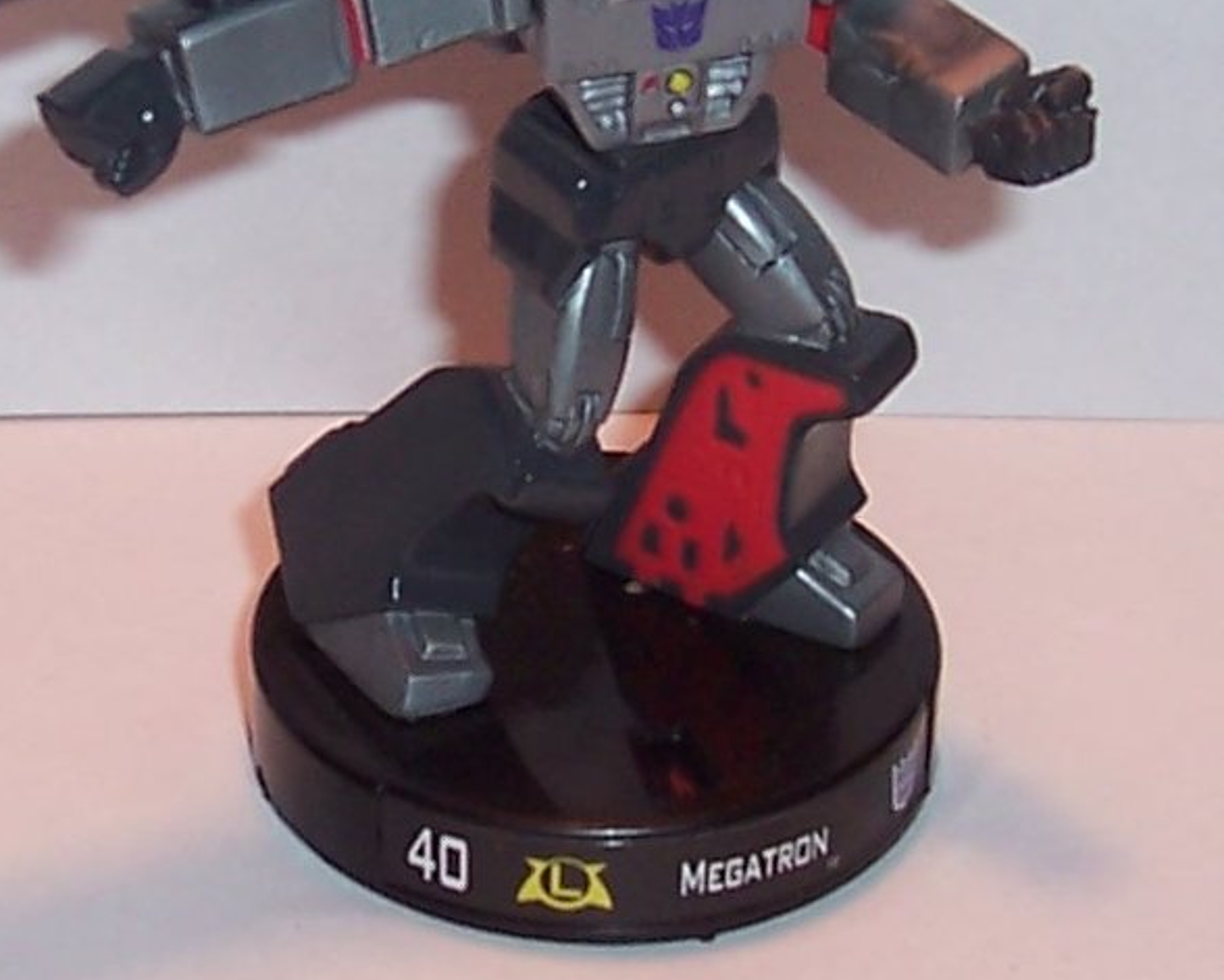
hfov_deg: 34.3
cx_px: 249
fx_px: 1921
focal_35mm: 53
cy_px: 286
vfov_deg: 28.3
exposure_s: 1/60
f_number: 2.7
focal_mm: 5.6
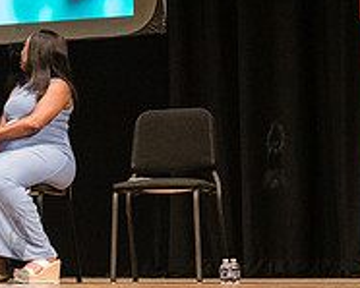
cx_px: -95
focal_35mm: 136
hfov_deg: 13.7
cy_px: 112
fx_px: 1450
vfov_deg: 11.4
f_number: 4
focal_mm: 38
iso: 5000
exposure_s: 1/200
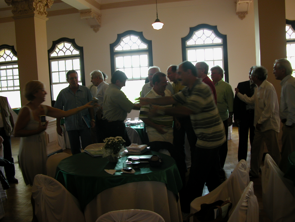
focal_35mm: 35
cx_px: 148
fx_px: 298
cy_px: 111
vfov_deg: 40.7
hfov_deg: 52.6
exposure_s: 1/31
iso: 100
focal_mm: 8.9
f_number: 2.8
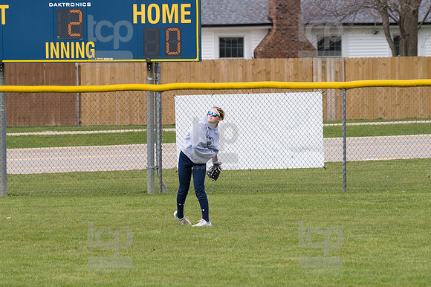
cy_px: 144
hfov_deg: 6.9
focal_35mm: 300
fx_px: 3589
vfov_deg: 4.6
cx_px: 216
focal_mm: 200
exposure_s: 1/1600
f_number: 5.6
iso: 640
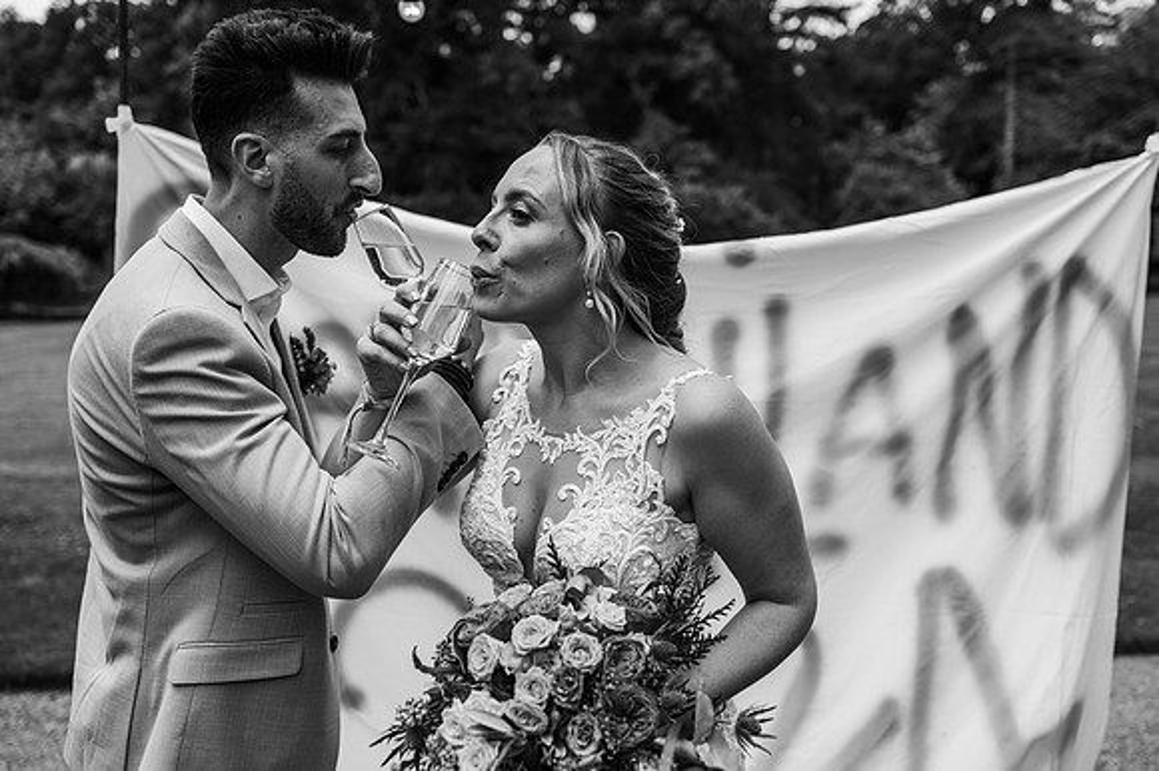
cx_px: 580
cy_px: 386
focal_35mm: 35
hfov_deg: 54.5
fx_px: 1126
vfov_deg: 37.8
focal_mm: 35
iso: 100
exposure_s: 1/1250
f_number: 2.8
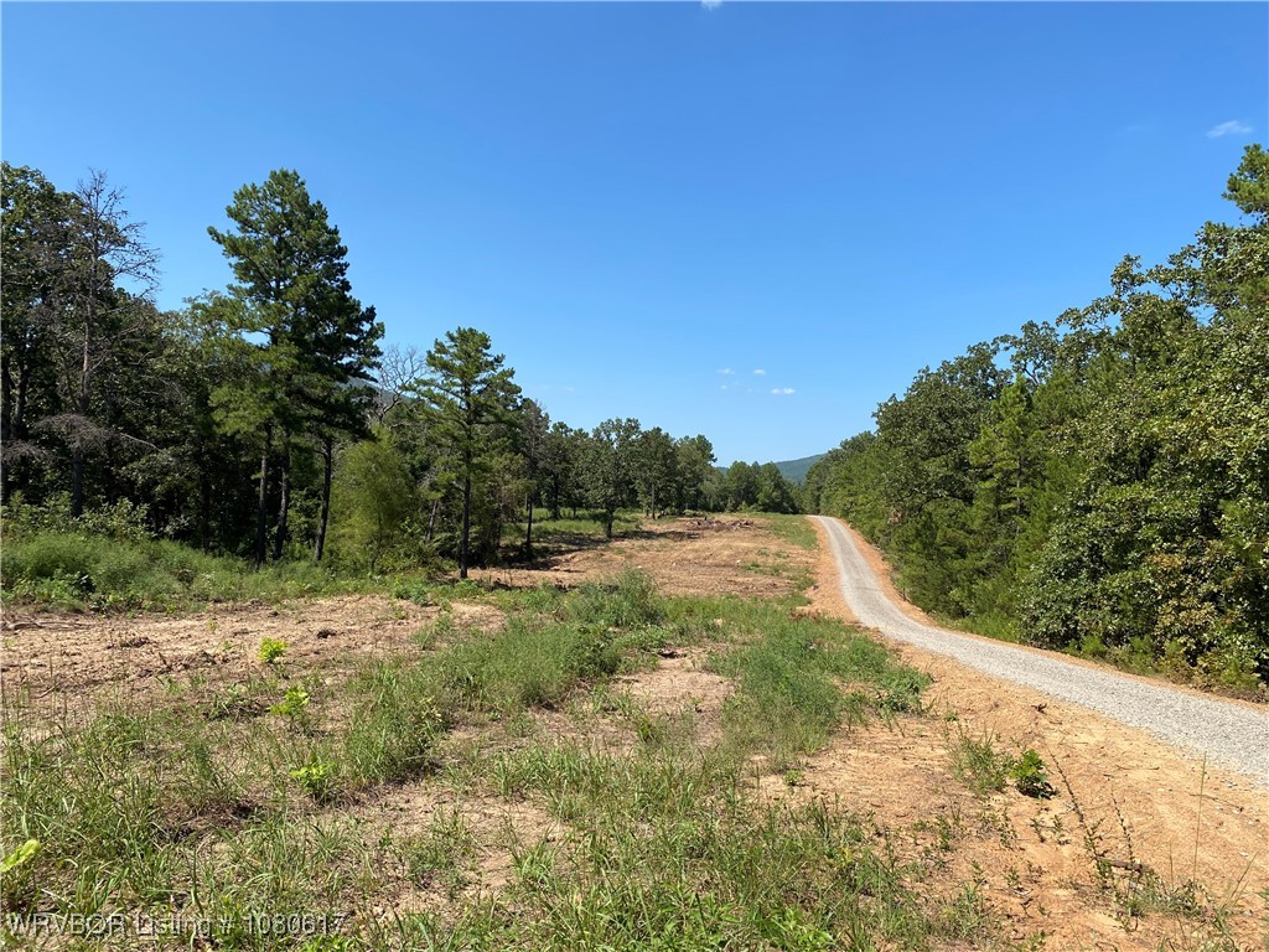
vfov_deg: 53.1
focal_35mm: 26
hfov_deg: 67.3
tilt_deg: +0.9
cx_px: 634
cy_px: 476
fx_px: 953
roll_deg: -2.0
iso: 32
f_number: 1.8
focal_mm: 4.25
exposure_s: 1/2268
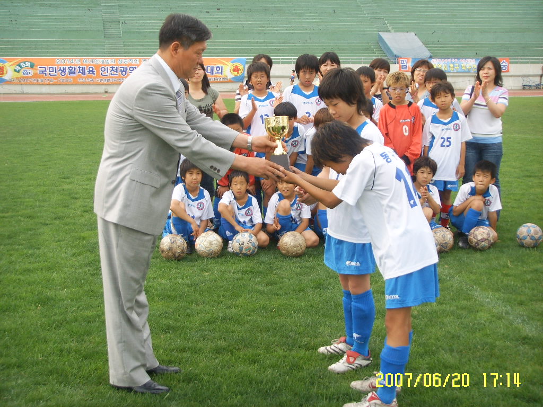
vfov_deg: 29.1
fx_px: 784
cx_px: 272
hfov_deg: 38.2
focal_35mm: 50
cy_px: 204
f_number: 3.8
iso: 50
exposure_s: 1/180
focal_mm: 8.8
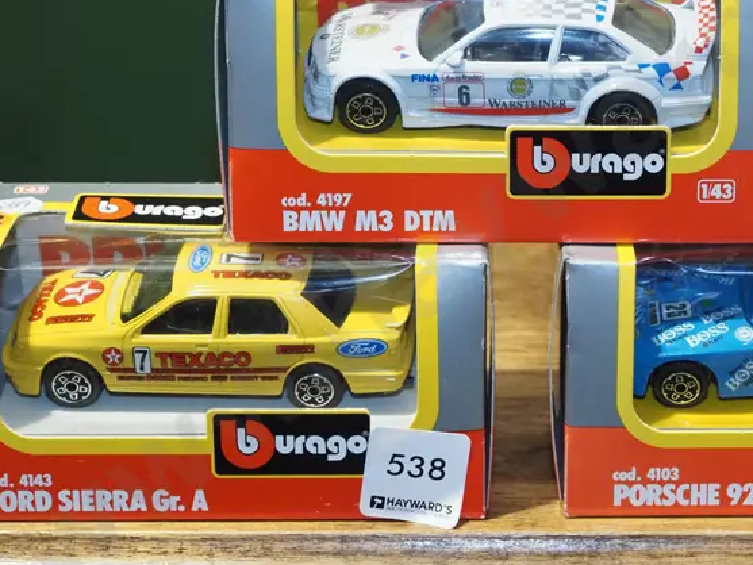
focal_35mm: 103
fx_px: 2241
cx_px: 584
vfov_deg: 14.3
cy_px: 155
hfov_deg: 18.9
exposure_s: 1/125
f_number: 5.6
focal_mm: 28
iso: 2000
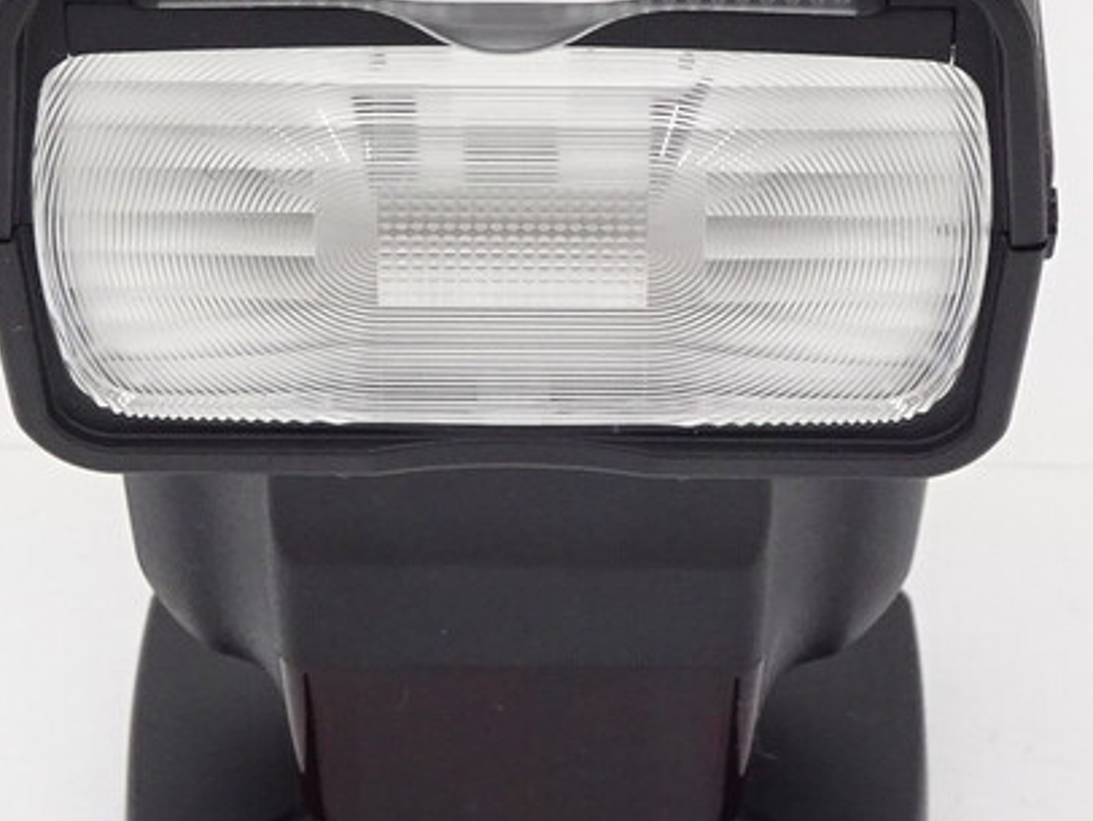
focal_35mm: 127
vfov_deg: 11.7
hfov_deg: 15.5
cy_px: 269
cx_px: 563
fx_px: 4012
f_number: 4.5
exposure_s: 1/50
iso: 250
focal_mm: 7.3
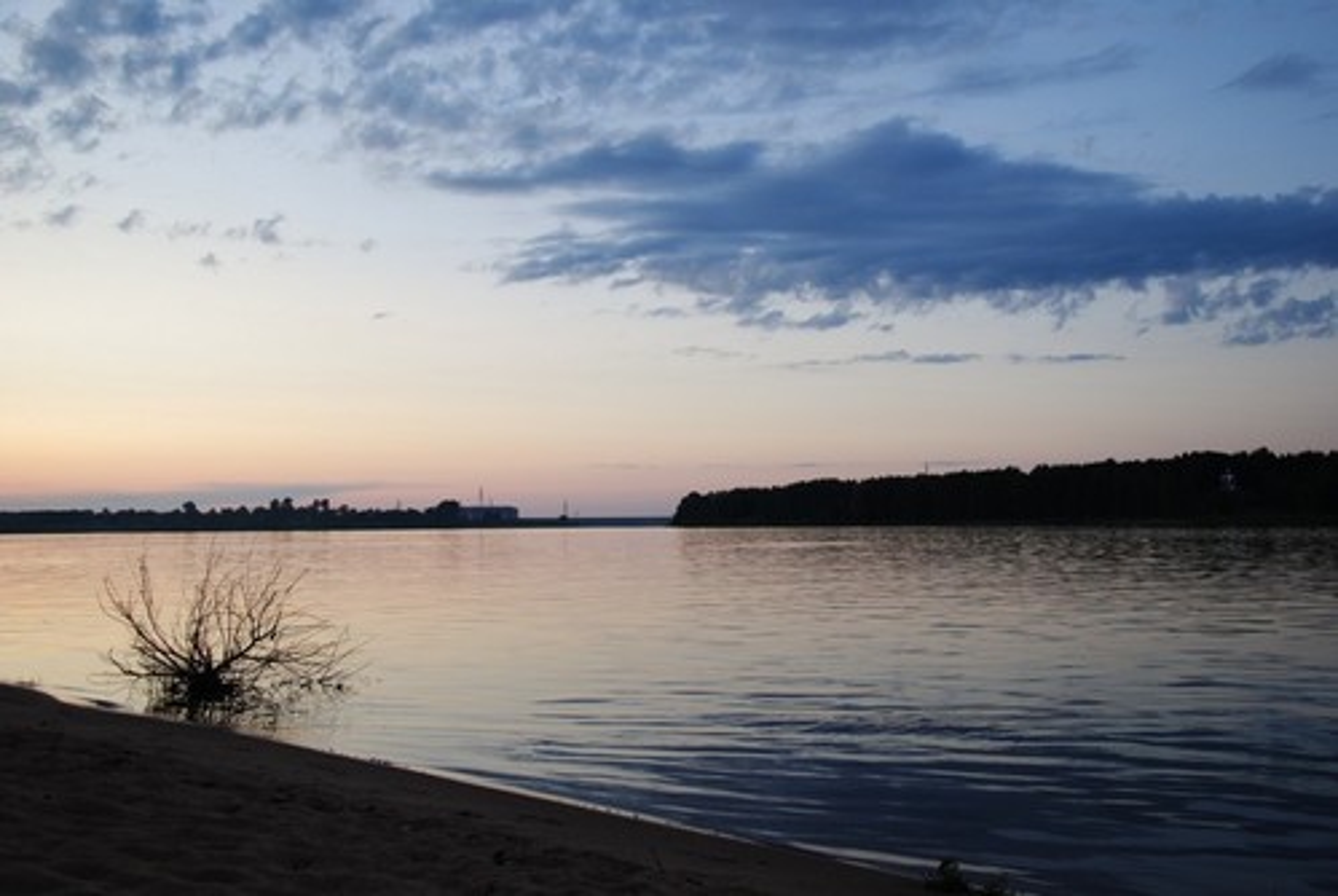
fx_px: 1395
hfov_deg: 51.2
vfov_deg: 35.6
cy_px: 448
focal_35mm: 38
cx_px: 669
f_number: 5.6
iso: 200
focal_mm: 25
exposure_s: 1/60
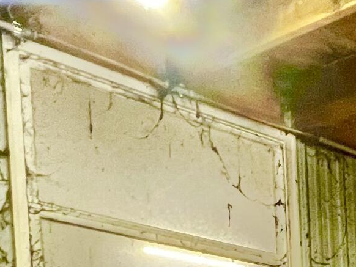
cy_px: 505
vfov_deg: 17.2
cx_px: 700
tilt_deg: -2.3
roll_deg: +1.9
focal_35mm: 67
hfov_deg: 18.9
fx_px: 689
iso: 200
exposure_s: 1/60
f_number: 1.8
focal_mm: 1.57
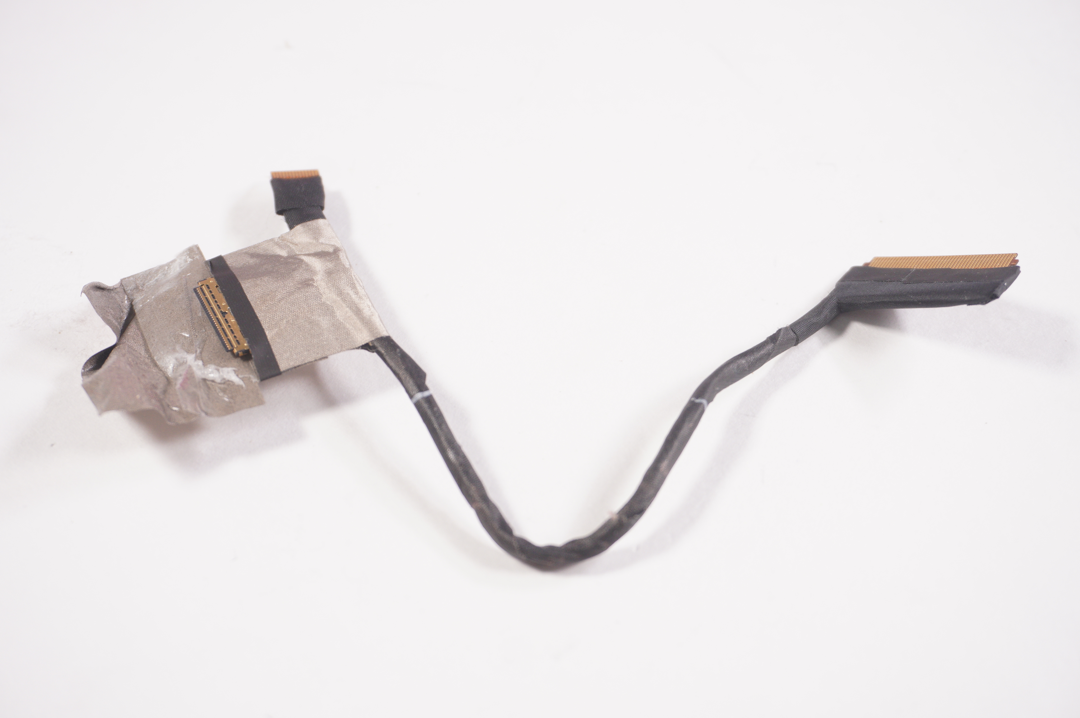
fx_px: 1439
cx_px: 540
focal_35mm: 48
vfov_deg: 28.0
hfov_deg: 41.1
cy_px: 359
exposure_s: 1/160
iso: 400
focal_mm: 32
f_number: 5.6
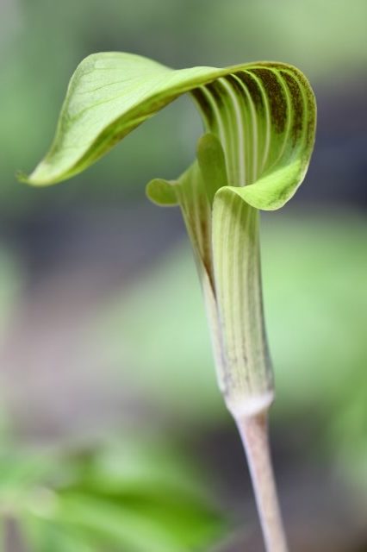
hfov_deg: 8.7
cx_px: 184
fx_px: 2403
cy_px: 276
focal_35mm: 157
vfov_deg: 13.1
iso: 200
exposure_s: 1/250
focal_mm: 105
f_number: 5.6
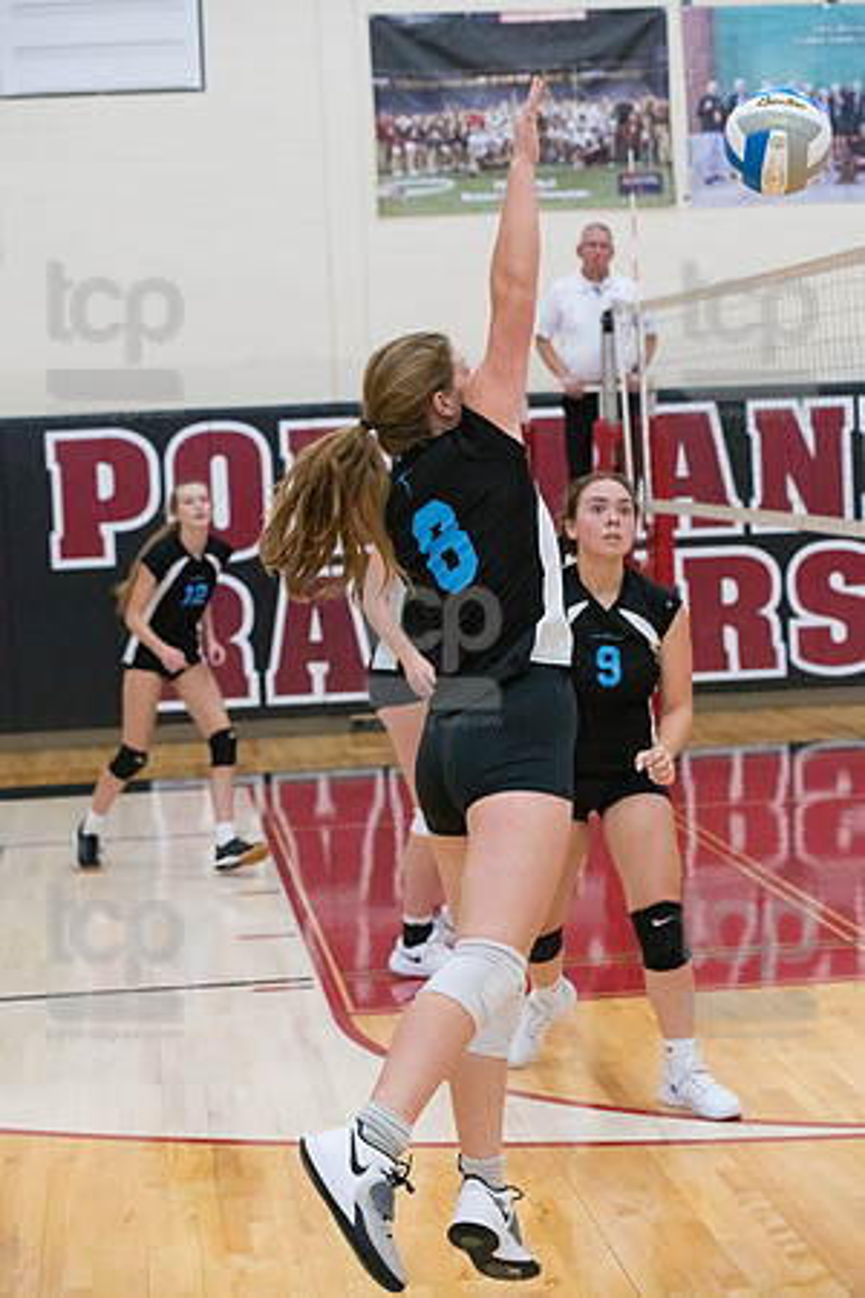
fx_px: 2703
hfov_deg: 18.2
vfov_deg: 27.0
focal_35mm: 75
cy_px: 649
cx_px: 432
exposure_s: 1/1000
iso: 6400
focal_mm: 75
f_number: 4.5
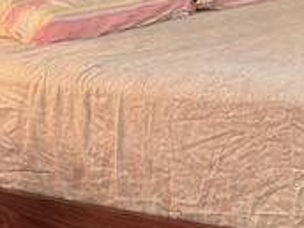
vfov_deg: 10.0
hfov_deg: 12.6
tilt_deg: -2.6
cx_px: 536
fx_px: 1256
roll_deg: -0.5
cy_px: -133
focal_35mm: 143
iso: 500
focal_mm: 6.76
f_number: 1.78
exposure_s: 1/30
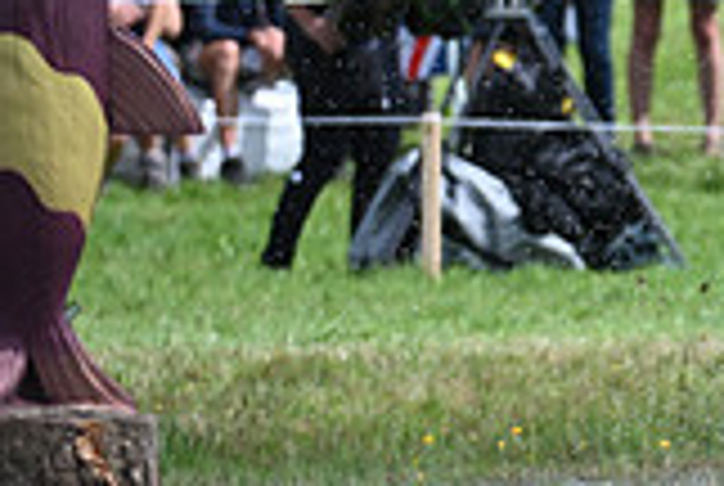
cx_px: 1291
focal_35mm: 935
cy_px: -11
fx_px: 18838
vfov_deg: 1.5
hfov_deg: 2.2
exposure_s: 1/1600
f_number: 5
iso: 400
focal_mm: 260
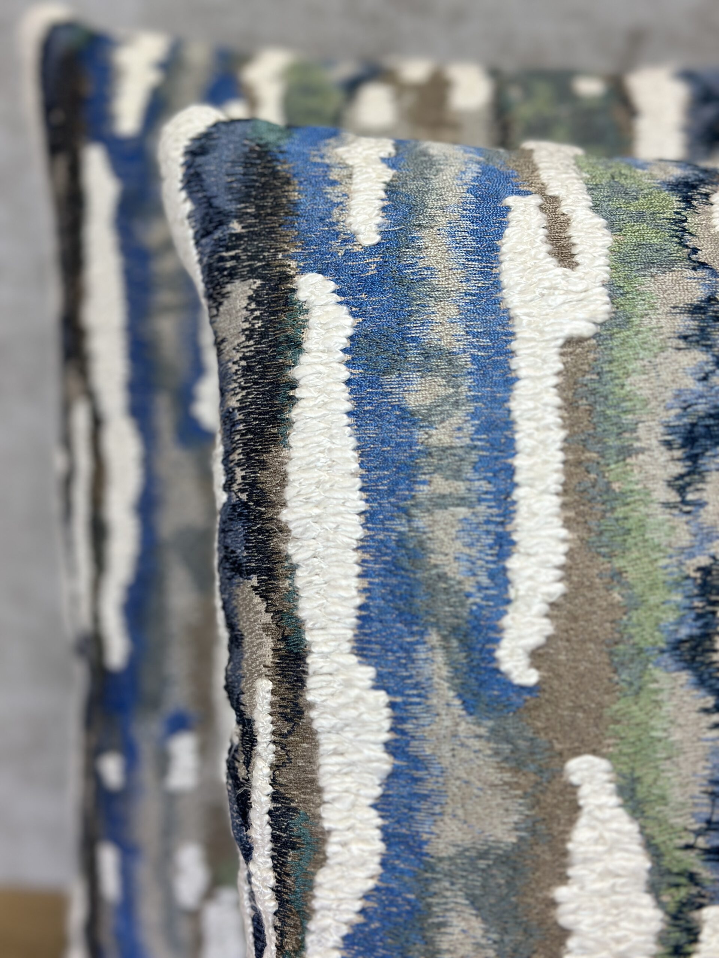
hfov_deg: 30.3
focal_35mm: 48
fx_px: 1329
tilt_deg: -22.1
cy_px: 479
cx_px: 360
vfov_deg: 39.7
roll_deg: +0.5
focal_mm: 6.86
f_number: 1.78
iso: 80
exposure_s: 1/236
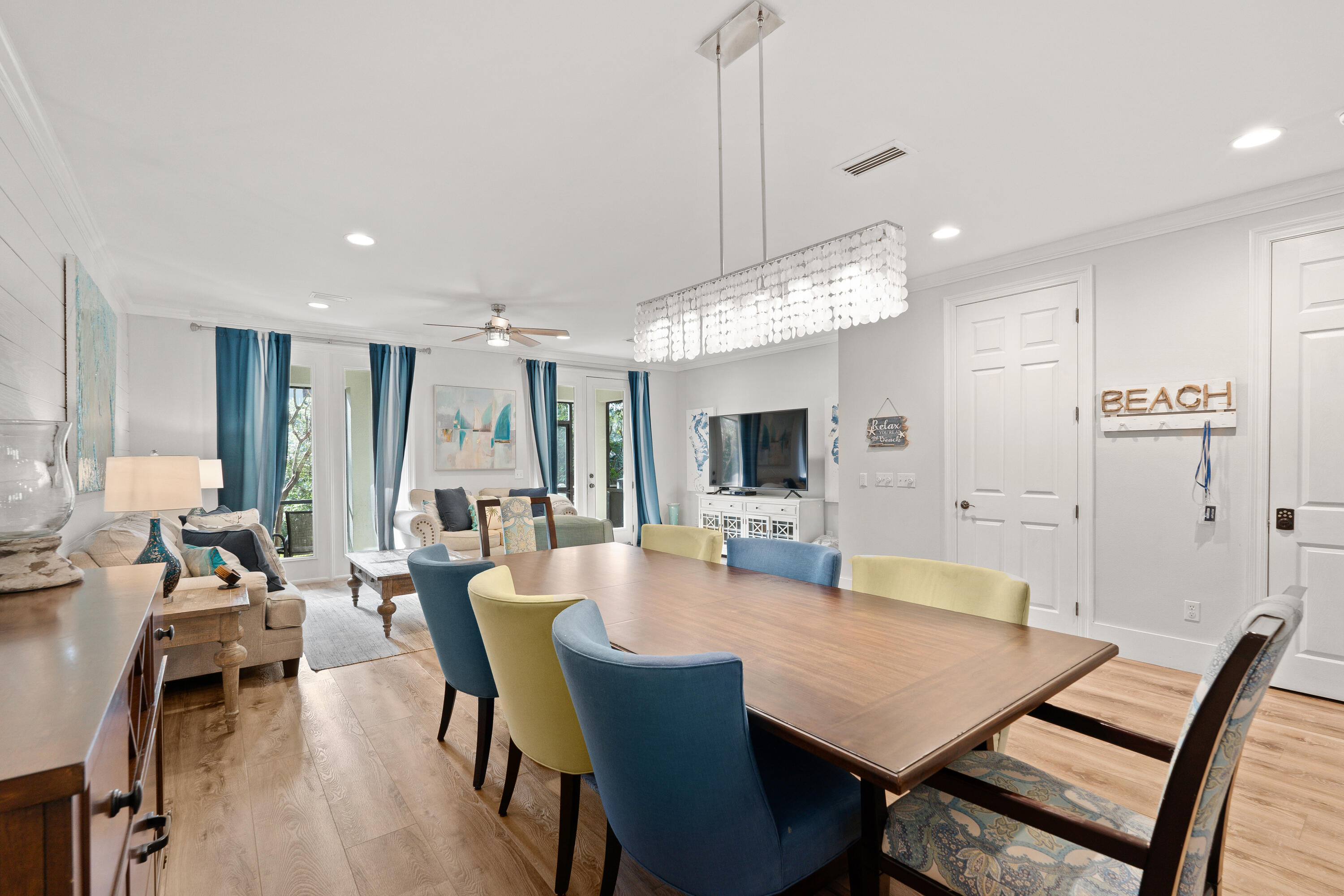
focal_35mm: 16
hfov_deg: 95.0
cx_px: 672
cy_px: 448
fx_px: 616
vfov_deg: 72.1
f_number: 8
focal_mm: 16.5
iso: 320
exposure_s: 1/3
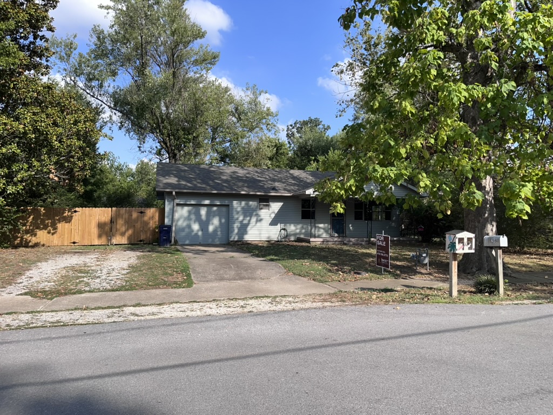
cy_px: 208
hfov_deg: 67.3
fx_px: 415
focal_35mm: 26
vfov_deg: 53.1
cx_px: 276
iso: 40
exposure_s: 1/2463
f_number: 1.6
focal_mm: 5.1
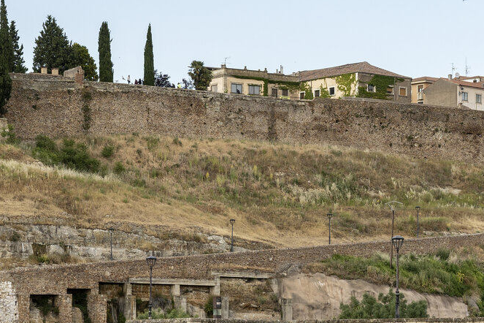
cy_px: 304
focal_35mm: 170
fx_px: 2285
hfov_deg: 12.1
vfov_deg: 8.0
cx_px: 130
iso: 200
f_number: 8
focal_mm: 55
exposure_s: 1/160
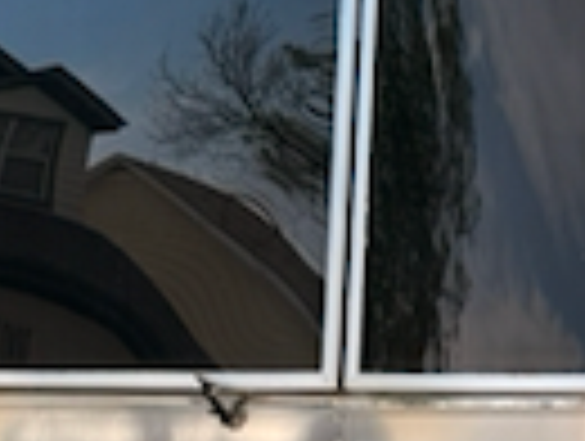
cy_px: 500
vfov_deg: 12.4
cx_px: 518
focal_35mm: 118
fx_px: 1998
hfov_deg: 16.5
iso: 100
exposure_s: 1/3021
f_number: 1.78
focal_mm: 6.76
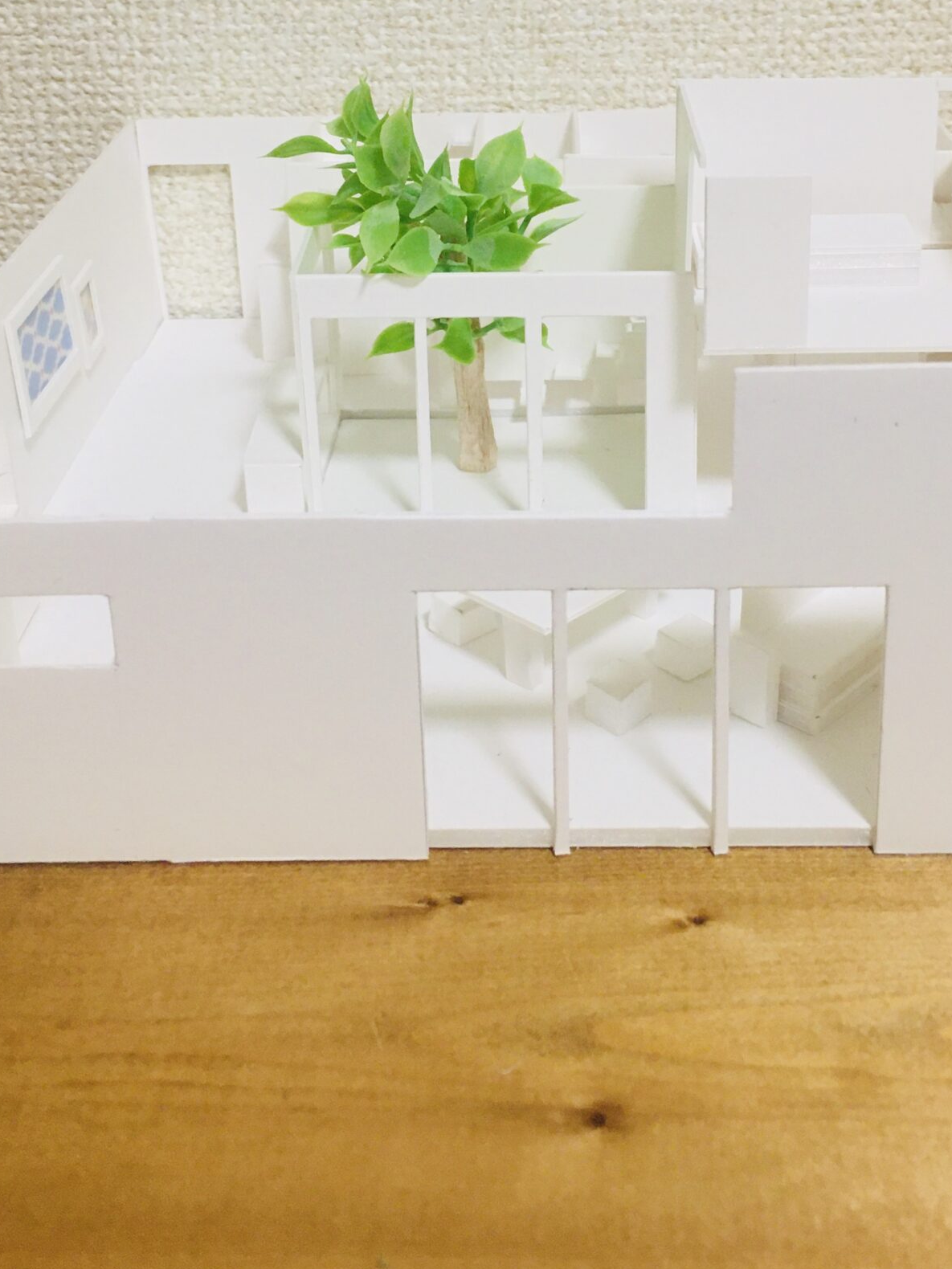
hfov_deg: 30.9
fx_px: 1723
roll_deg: +1.1
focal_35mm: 47
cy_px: 289
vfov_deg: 39.2
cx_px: 517
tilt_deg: -18.0
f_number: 2.2
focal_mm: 4.15
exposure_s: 1/30
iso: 100
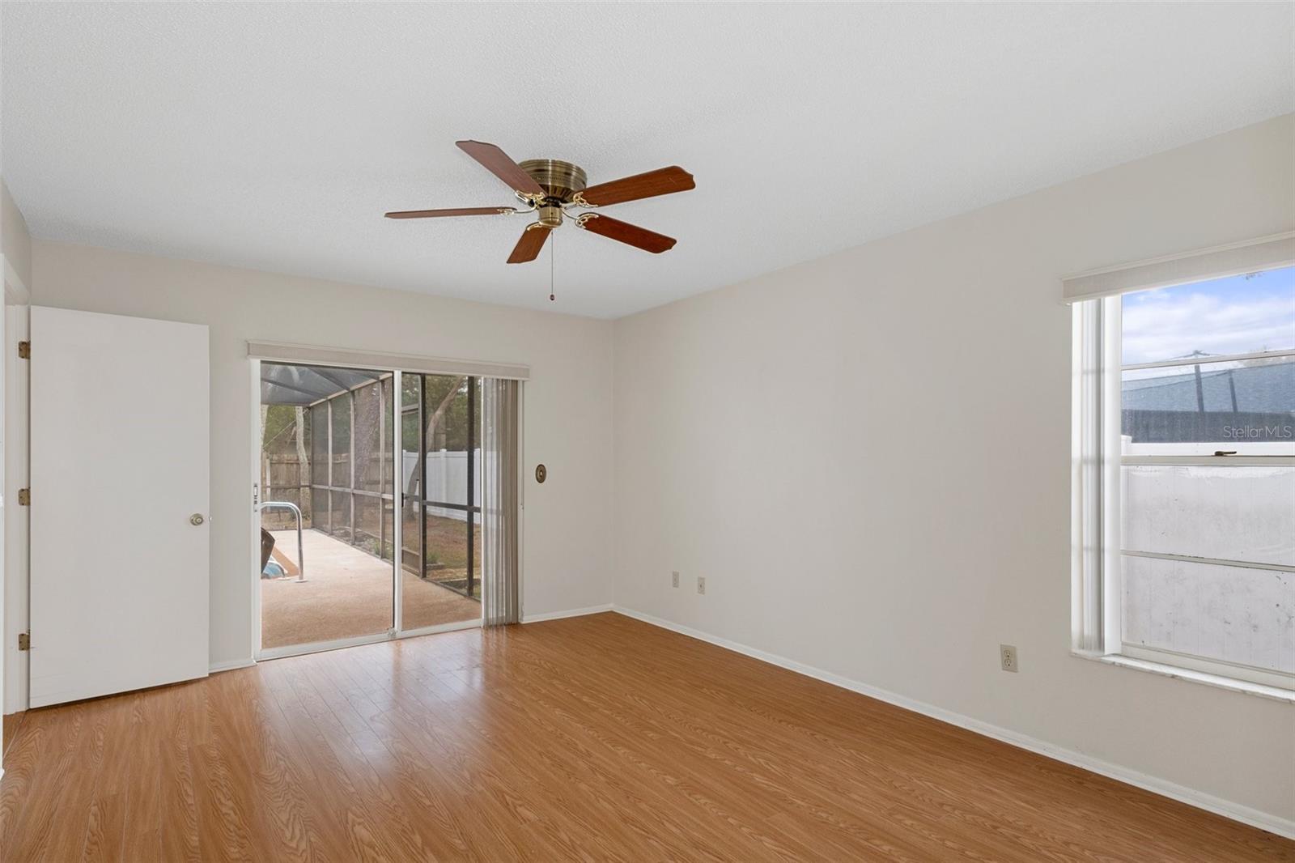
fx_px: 647
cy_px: 432
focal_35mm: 18
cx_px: 648
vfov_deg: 67.4
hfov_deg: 90.0
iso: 320
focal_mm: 12
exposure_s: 2.5
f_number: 8
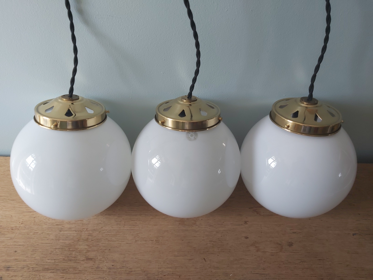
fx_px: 280
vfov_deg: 53.1
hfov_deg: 67.3
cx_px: 186
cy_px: 140
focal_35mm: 26
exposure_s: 1/120
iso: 64
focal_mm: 3.92
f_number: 1.7
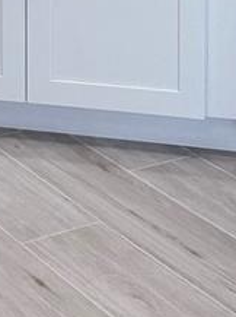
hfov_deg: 11.1
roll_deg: +0.7
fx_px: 1213
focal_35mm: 133
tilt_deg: -5.5
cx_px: 29
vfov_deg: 13.5
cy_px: -238
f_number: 1.78
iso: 80
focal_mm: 6.76
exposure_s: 1/120
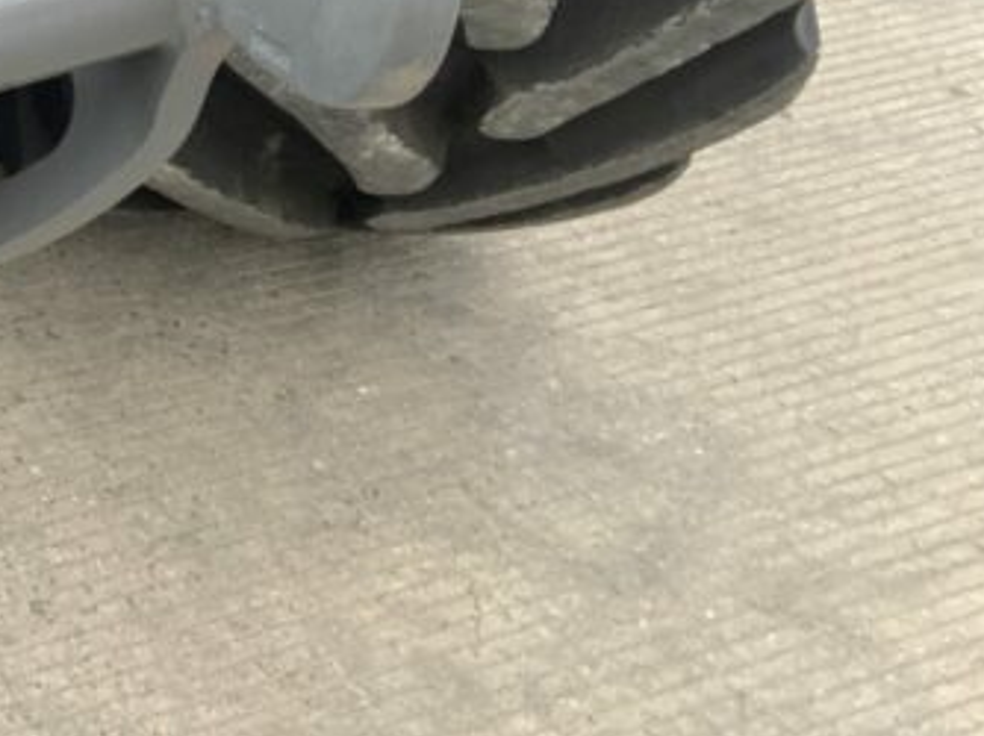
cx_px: -492
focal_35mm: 89
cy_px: -183
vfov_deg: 15.8
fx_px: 2528
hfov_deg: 19.3
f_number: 1.8
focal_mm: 3
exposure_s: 1/122
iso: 50
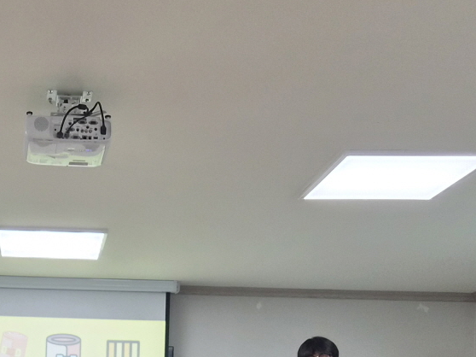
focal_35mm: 66
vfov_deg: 20.3
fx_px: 907
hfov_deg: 28.3
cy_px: 469
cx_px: 46
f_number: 1.8
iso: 40
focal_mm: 5.4
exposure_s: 1/120
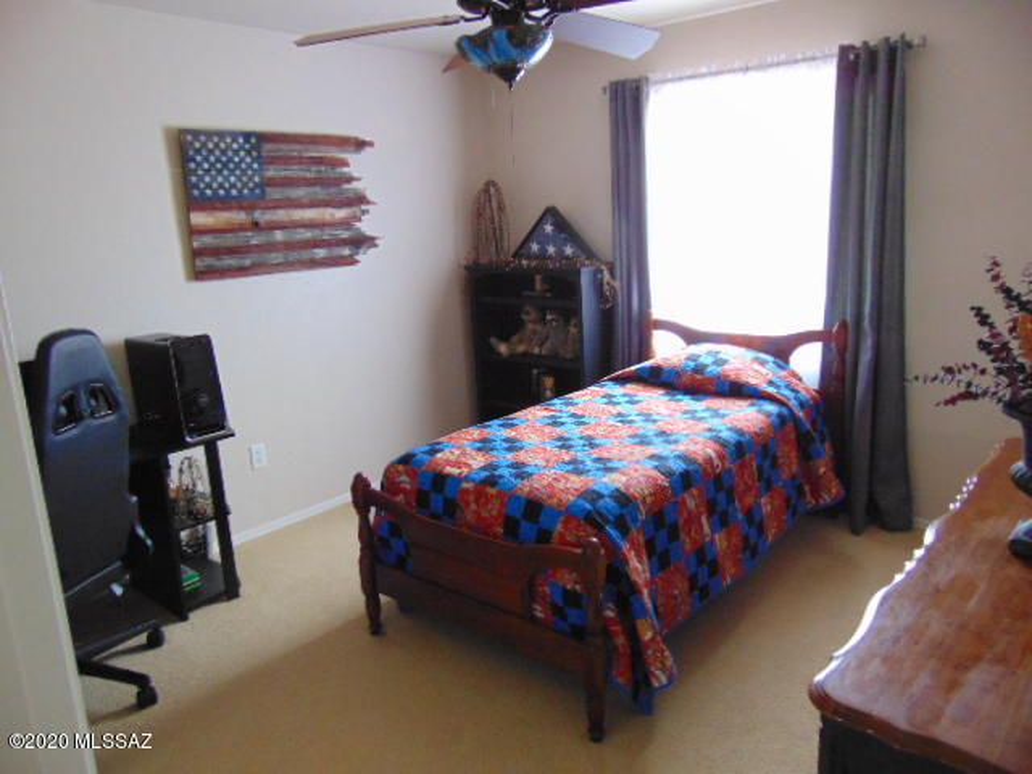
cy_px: 387
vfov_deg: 54.9
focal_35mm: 25
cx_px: 516
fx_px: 745
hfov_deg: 69.4
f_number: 3
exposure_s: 1/30
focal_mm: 4.5
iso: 400
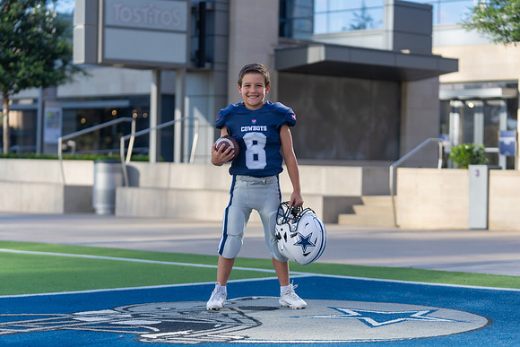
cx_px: 270
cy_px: 180
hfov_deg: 23.0
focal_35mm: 88
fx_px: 1277
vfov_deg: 15.5
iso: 100
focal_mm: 85
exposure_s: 1/500
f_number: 2.8
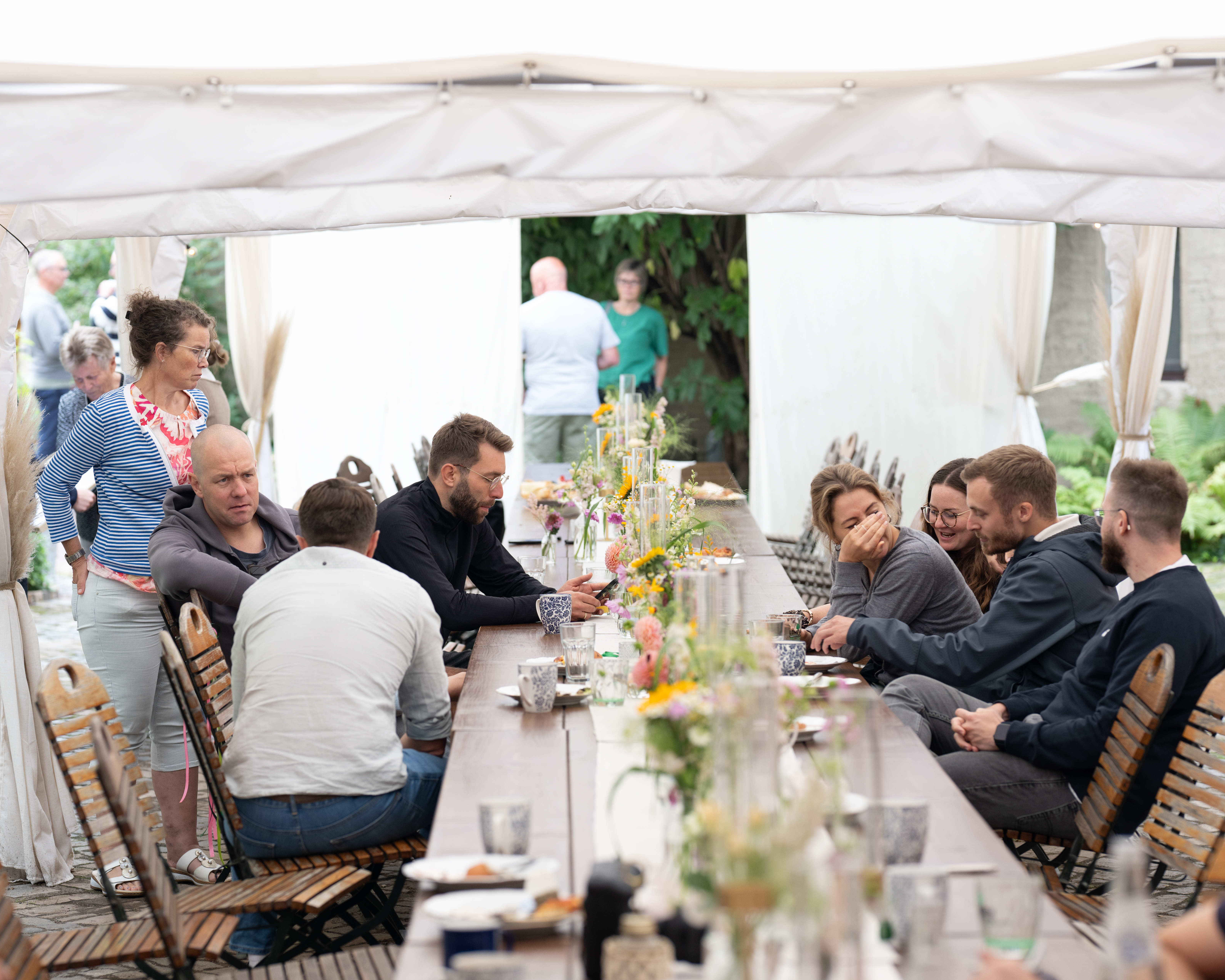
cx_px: 476
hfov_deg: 18.6
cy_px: 478
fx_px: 3734
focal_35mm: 103
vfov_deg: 15.0
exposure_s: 1/250
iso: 200
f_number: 2.8
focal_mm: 85
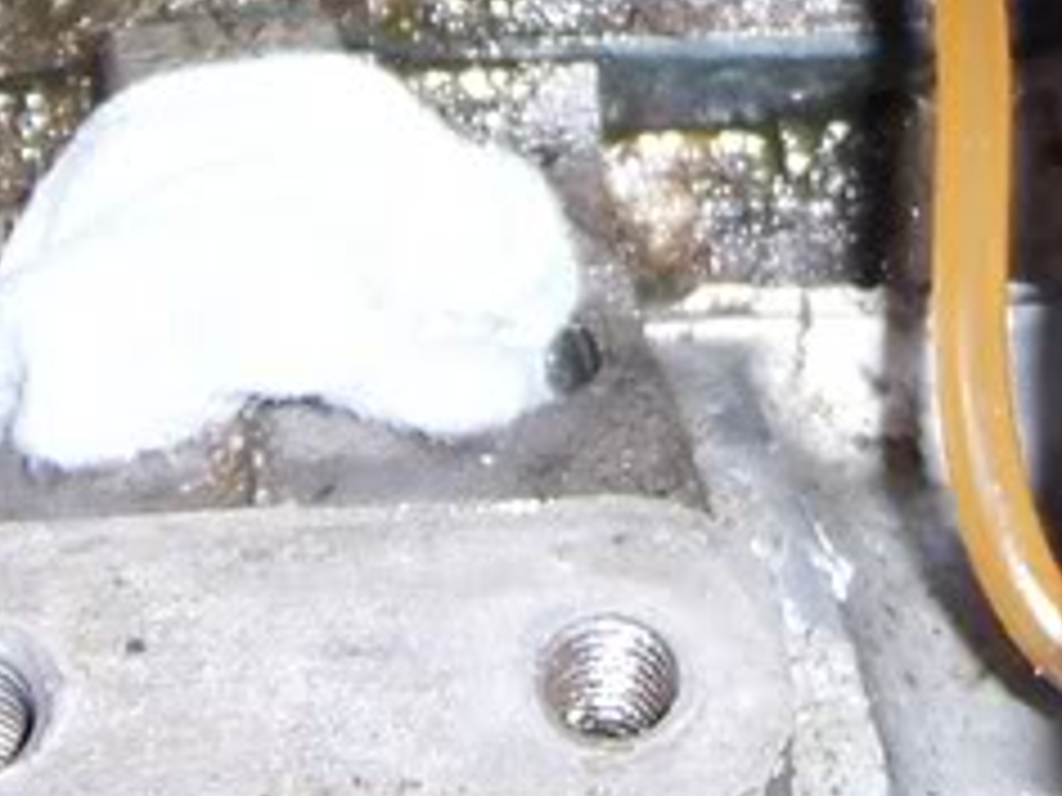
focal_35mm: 143
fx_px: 4387
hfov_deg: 13.8
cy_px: -373
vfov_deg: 10.1
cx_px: 598
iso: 80
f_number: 2.8
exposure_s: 1/60
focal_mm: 5.5
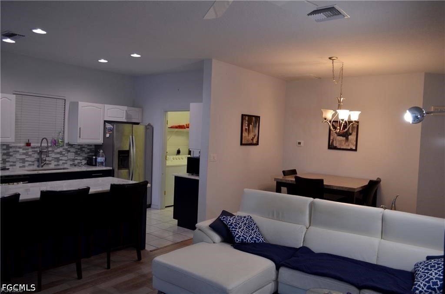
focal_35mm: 27
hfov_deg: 67.5
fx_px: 333
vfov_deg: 47.7
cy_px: 147
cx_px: 222
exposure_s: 1/80
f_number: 4.5
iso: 400
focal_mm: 18
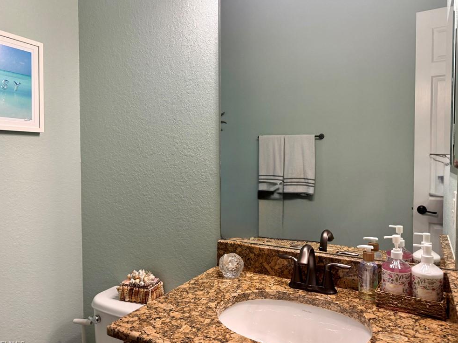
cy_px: 169
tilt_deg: -2.2
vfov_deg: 54.8
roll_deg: +0.9
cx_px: 229
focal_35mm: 25
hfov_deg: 69.4
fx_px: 331
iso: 160
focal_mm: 6.76
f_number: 1.78
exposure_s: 1/60
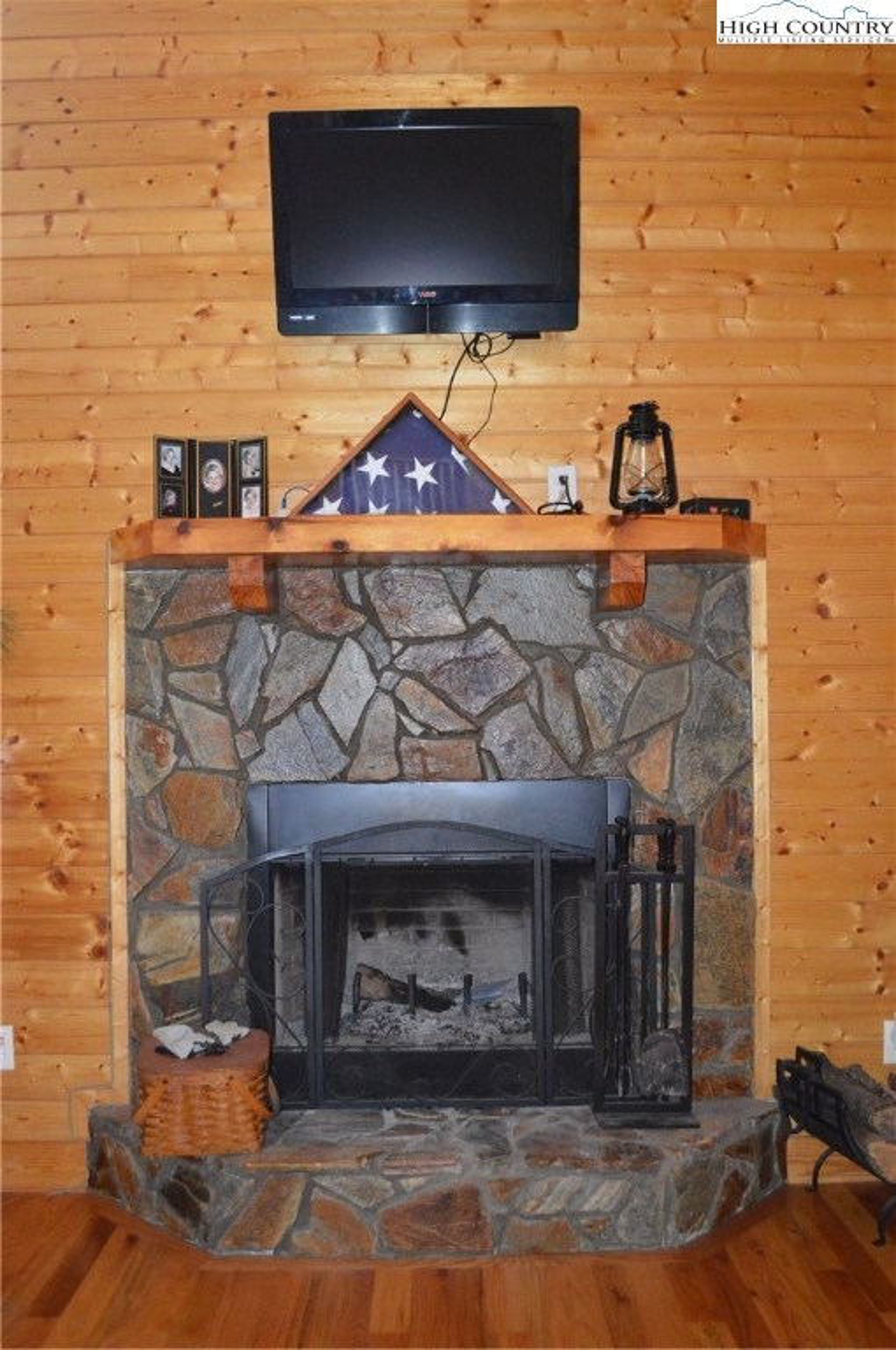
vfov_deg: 62.0
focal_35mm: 30
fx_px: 1123
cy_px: 675
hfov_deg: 43.5
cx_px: 448
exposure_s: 1/60
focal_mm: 20
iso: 3200
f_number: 3.8
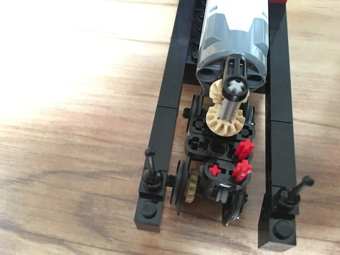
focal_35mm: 29
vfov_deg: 48.2
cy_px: 128
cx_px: 170
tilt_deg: -60.6
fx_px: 285
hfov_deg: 61.7
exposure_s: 1/17
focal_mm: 4.15
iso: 1000
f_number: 2.2
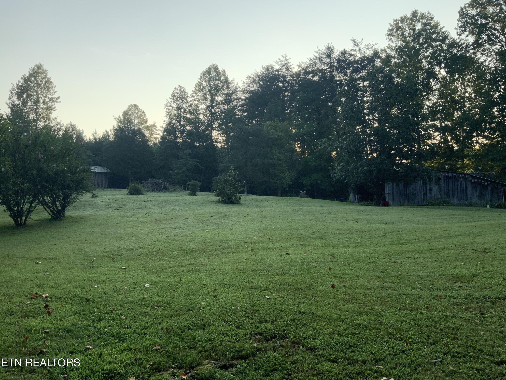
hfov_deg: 61.7
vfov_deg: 48.2
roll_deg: +2.1
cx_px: 253
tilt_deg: +1.7
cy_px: 190
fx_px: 424
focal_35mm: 29
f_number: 1.8
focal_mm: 3
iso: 16
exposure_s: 1/465
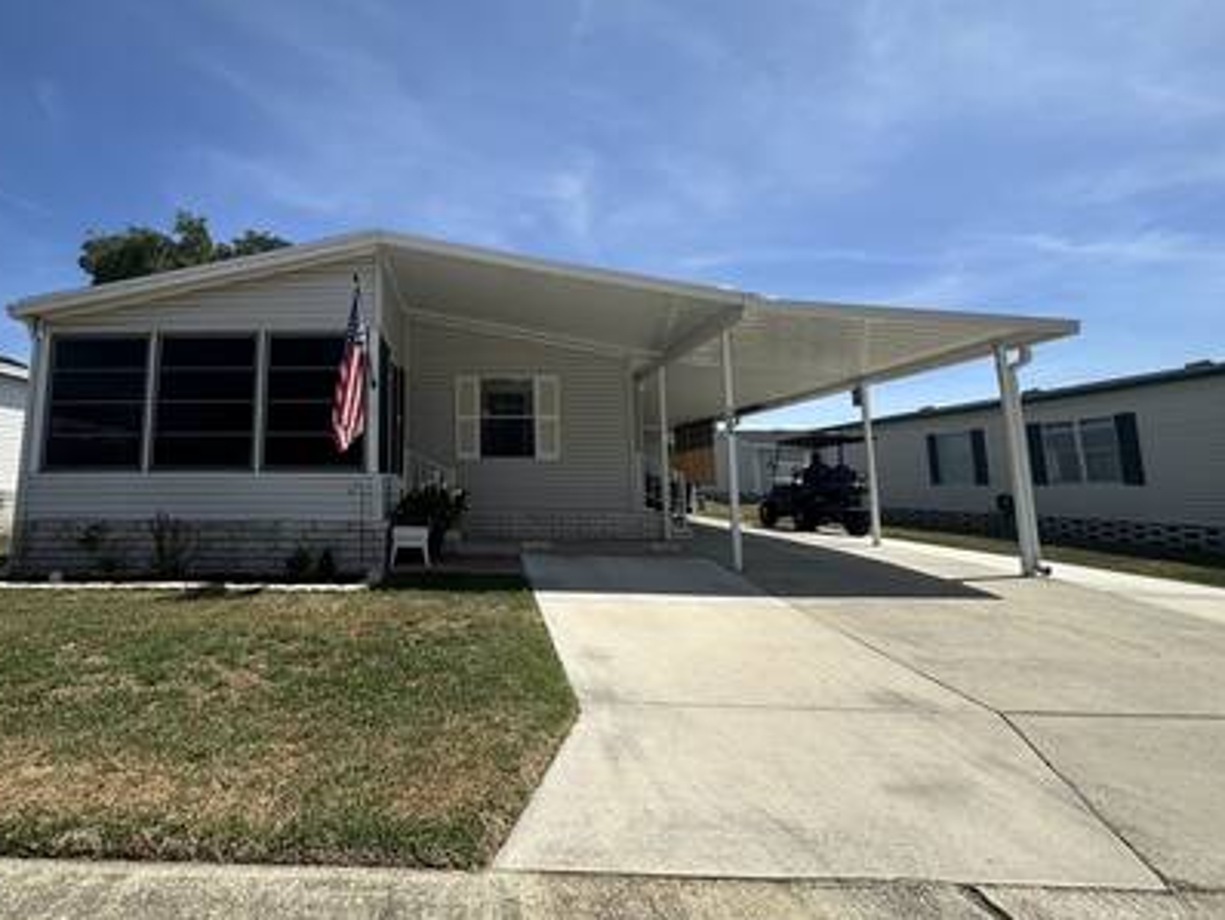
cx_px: 446
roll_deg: +0.7
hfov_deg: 85.7
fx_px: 637
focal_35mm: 18
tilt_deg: +8.6
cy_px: 391
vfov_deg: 71.2
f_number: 2.2
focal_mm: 2.22
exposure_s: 1/1770
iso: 50
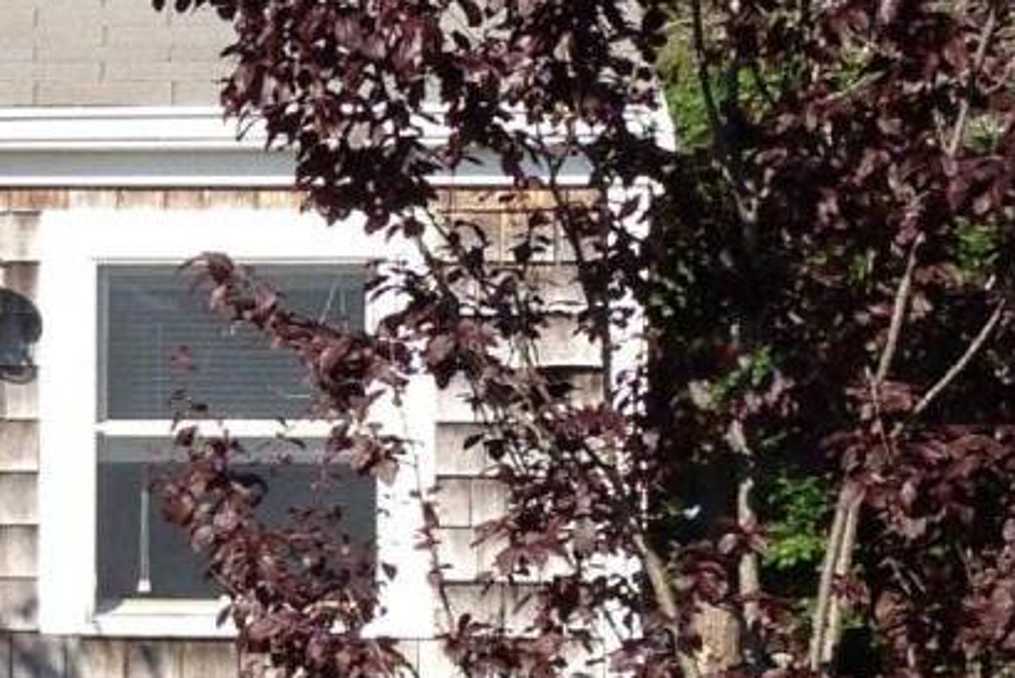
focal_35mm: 178
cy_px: 420
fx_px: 5020
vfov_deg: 7.7
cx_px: -504
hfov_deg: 11.1
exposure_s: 1/863
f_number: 2.4
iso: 50
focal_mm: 4.28
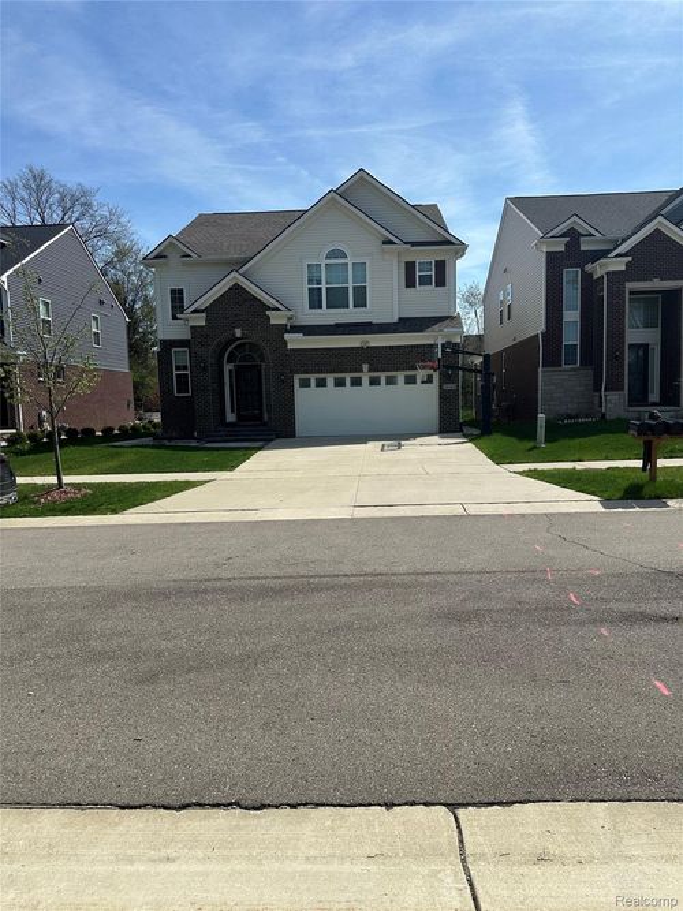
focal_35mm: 24
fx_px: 632
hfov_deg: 56.8
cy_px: 456
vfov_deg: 71.6
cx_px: 342
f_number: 1.78
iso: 80
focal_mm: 6.86
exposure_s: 1/5525
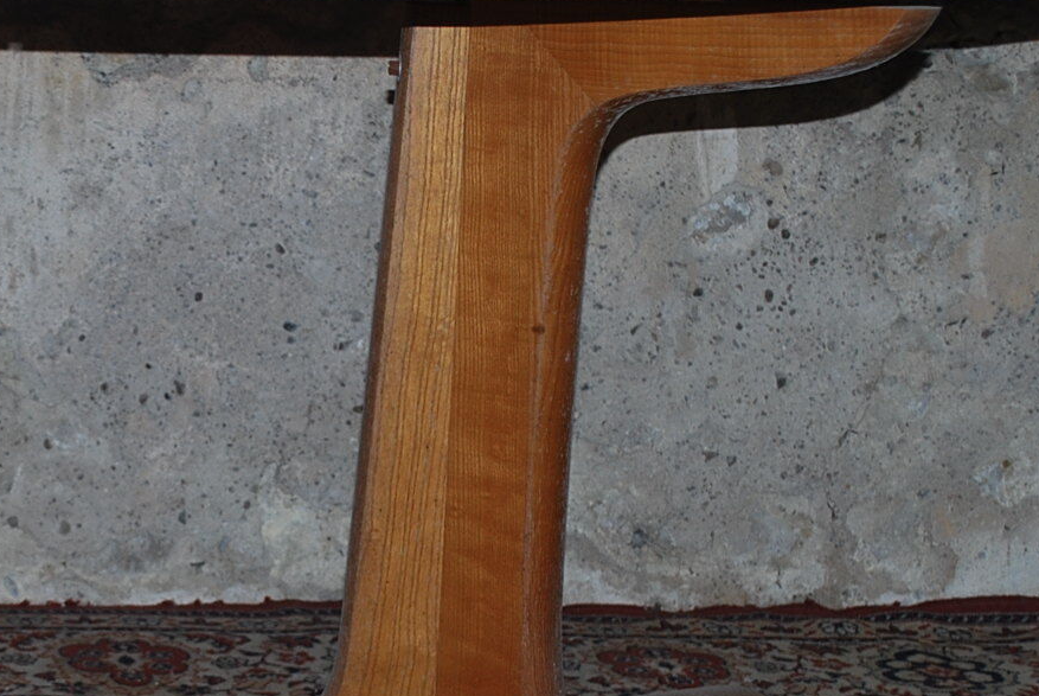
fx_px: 3063
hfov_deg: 18.9
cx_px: 88
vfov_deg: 12.9
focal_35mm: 106
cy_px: 580
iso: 200
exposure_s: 1/60
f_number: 4.8
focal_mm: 32
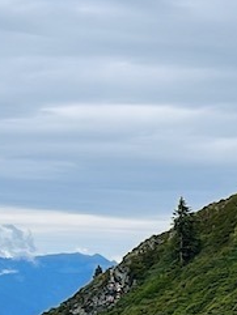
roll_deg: -1.4
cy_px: 558
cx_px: 403
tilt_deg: -14.5
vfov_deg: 13.2
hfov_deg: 10.4
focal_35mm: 136
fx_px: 1240
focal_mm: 5.7
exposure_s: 1/2123
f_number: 1.5
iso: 50
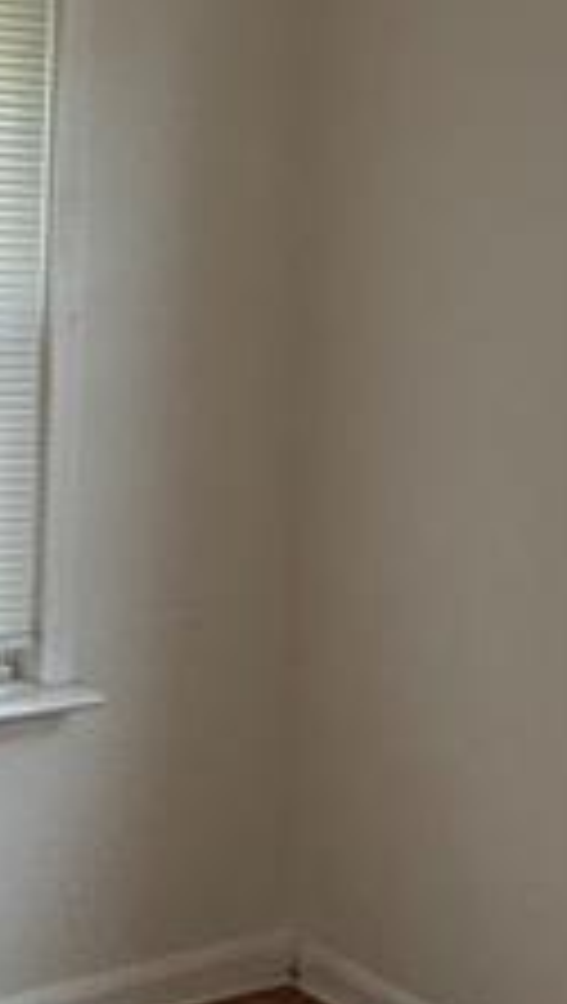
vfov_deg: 29.1
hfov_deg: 17.2
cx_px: 166
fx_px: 1865
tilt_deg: +1.1
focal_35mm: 70
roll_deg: -1.9
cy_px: 126
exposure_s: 1/120
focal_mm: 2.22
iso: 200
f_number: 2.2
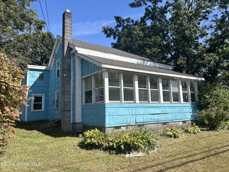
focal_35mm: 26
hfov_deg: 67.3
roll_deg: +2.9
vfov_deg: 53.1
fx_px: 172
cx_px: 114
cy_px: 86
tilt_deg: +8.2
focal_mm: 5.7
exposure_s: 1/3356
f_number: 1.5
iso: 50
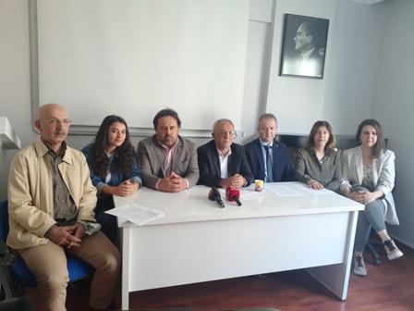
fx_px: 323
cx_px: 207
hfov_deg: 65.3
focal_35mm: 27
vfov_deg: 51.4
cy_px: 156
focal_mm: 3.6
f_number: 1.9
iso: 200
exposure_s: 1/60
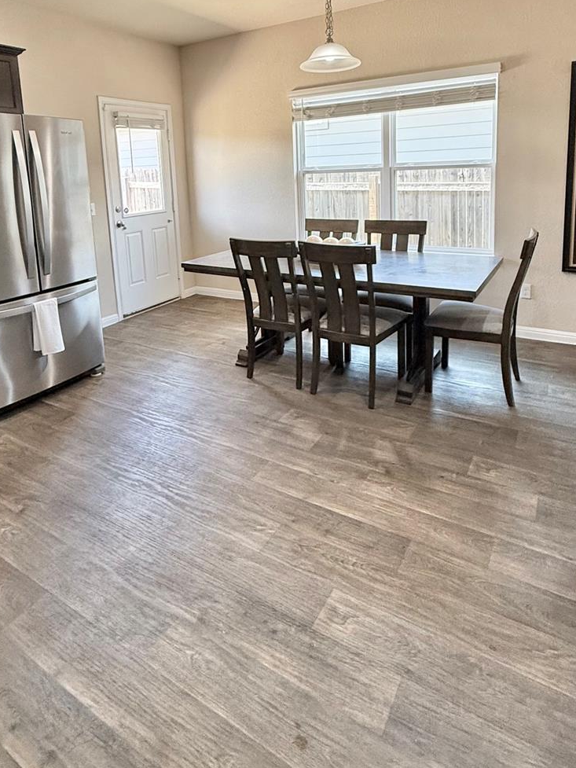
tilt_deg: -7.5
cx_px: 268
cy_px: 242
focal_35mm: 22
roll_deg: +2.6
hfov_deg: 61.0
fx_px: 488
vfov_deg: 73.5
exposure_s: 1/120
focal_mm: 2.22
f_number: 2.2
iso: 200
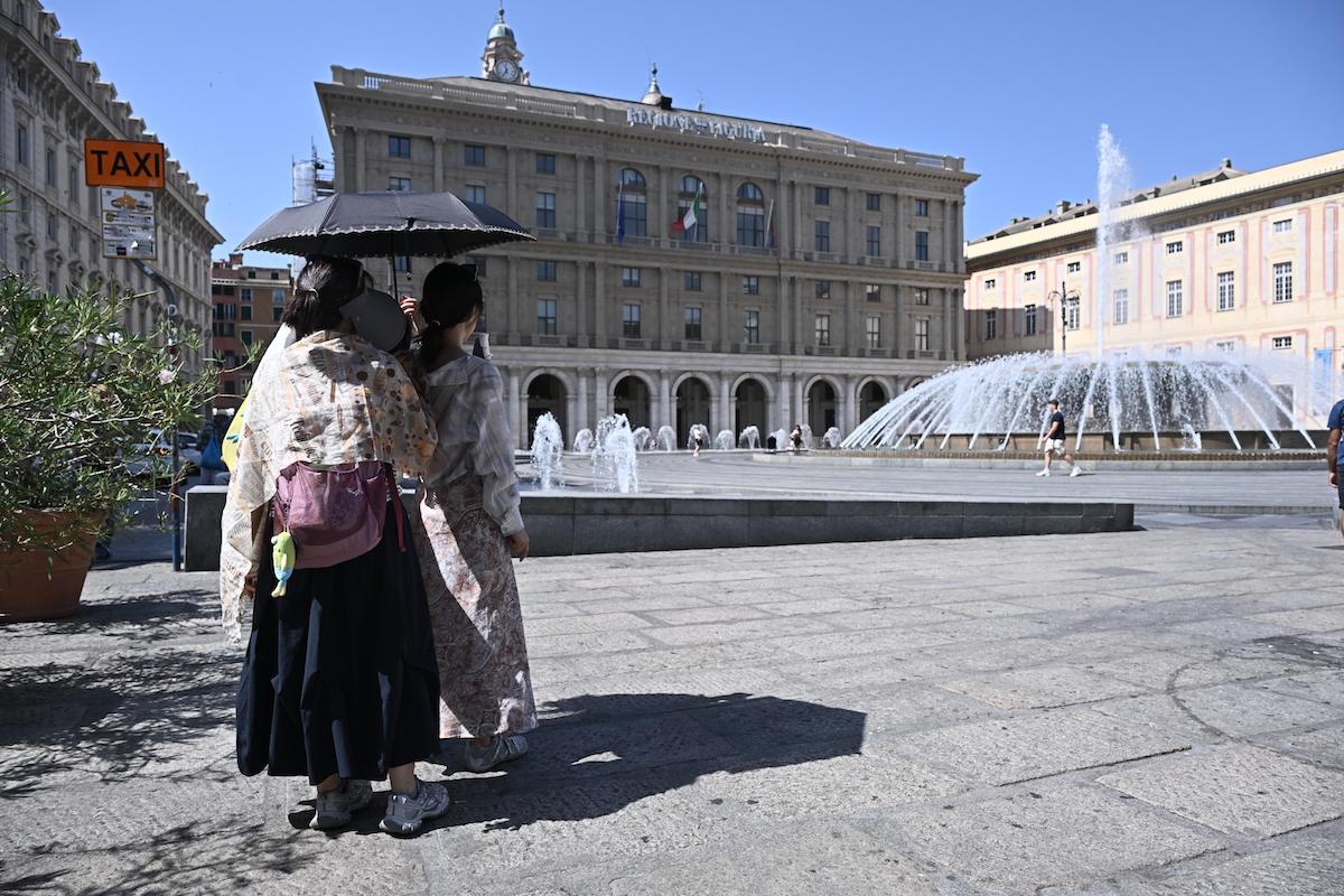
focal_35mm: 24
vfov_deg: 53.1
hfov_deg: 73.7
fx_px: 896
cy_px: 448
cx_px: 672
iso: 140
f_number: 5
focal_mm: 24
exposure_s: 1/1250
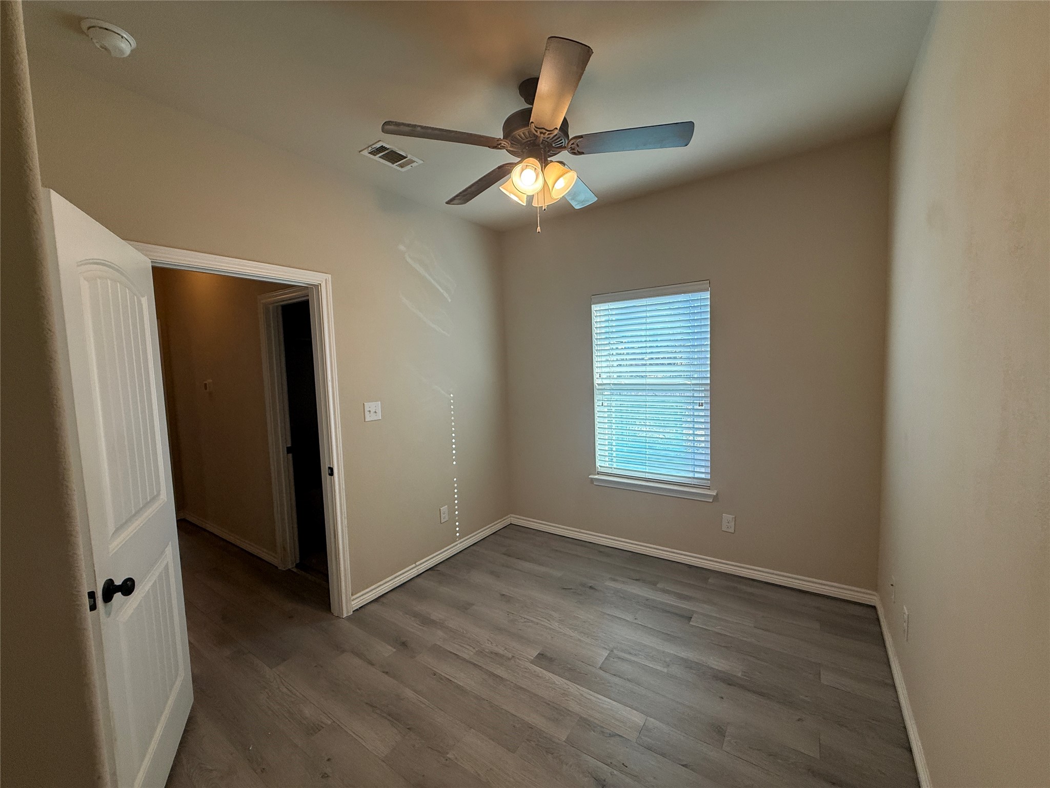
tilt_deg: -4.0
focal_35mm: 14
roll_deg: +2.4
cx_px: 525
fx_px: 425
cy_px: 394
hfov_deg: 102.1
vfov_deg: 85.7
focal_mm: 2.22
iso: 125
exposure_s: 1/120
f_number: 2.2
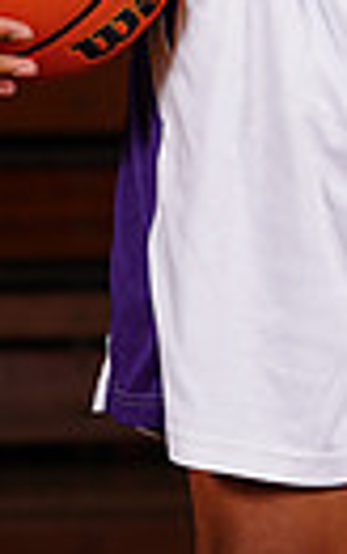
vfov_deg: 2.9
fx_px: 10792
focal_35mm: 714
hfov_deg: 1.8
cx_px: 408
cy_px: -436
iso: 200
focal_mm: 158
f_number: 8
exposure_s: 1/200
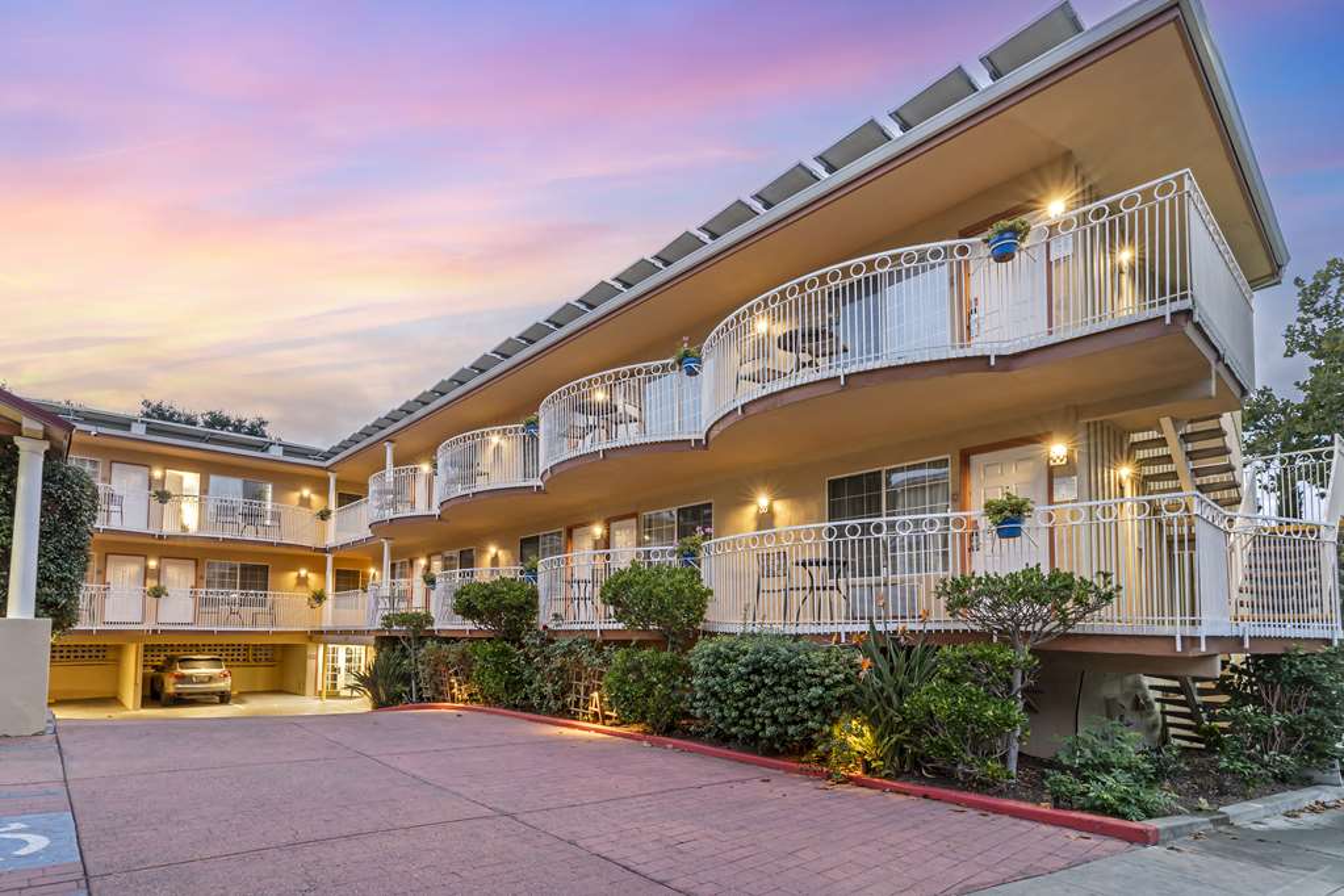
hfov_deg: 93.3
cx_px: 672
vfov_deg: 70.4
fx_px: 635
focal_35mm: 17
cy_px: 448
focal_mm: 17
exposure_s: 1/3
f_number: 10
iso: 400
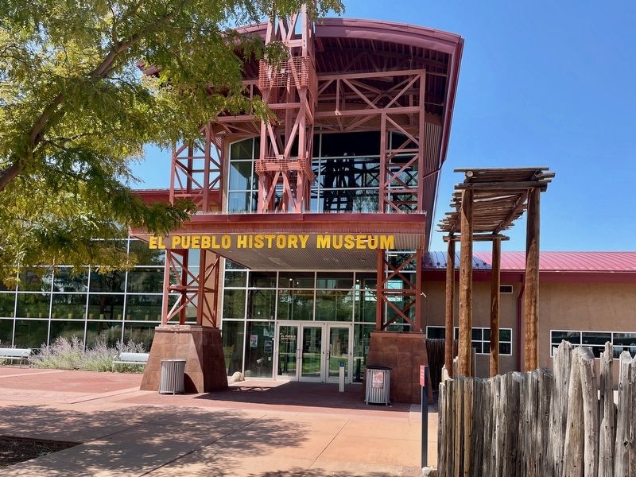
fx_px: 478
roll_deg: -1.7
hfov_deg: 67.3
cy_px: 238
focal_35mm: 26
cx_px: 318
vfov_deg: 53.1
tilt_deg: +12.2
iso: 32
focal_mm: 4.2
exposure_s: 1/1319
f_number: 1.6
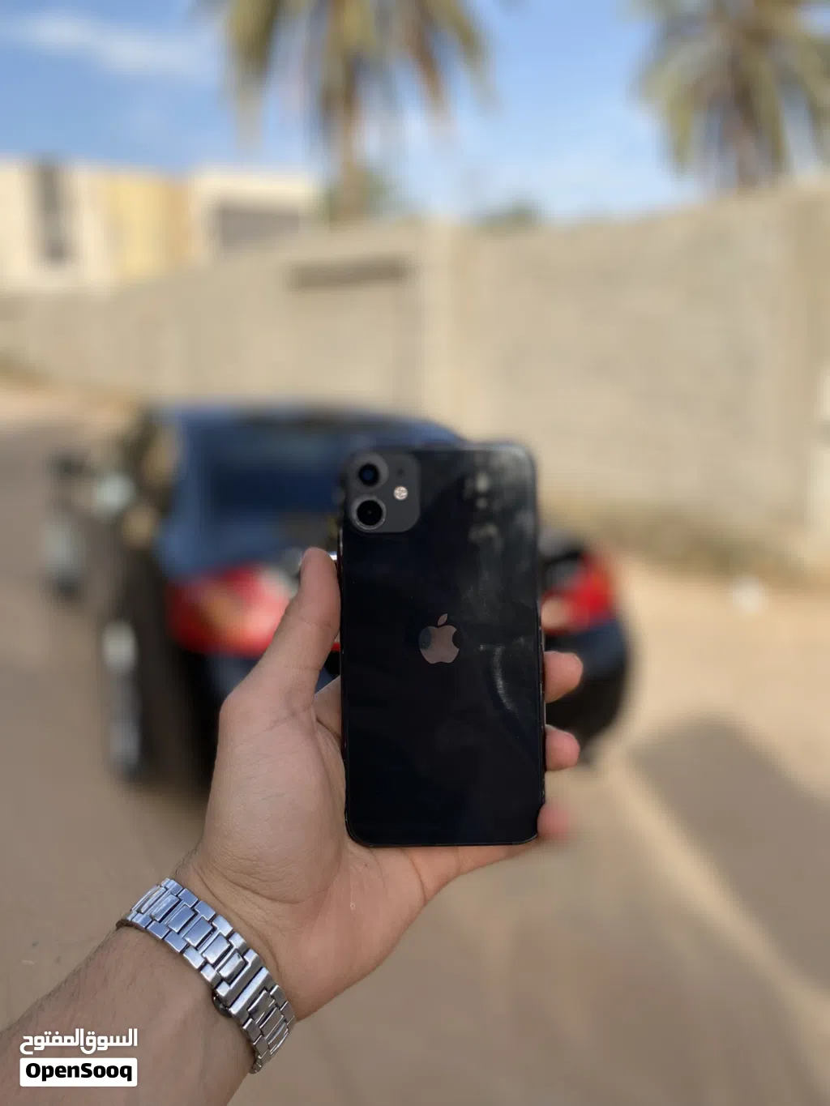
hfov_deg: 53.1
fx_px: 831
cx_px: 415
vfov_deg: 67.3
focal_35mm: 26
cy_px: 553
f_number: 1.8
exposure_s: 1/1779
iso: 32
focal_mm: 4.25
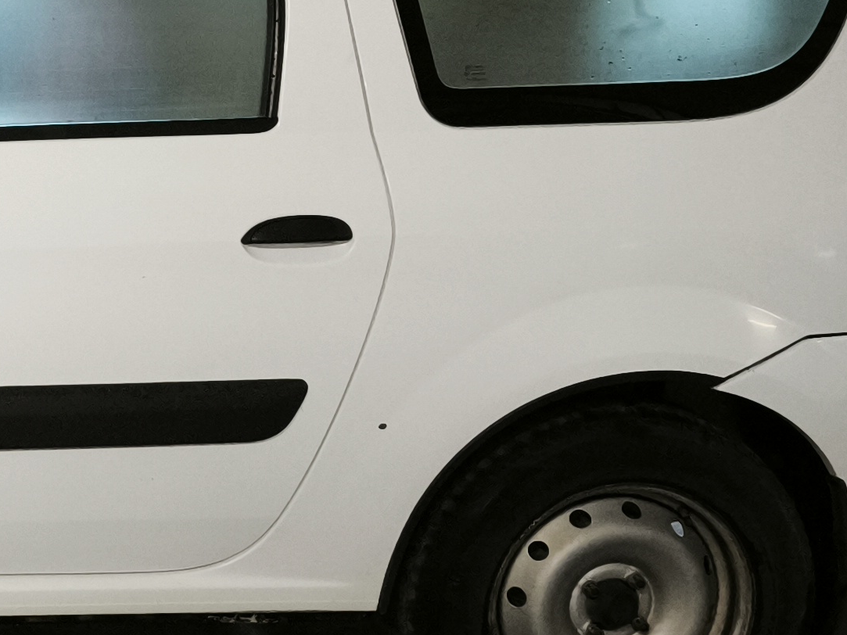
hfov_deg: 20.2
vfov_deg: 16.9
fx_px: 2129
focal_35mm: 87
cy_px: 219
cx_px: -309
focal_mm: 5.35
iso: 1000
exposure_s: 1/50
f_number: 1.7
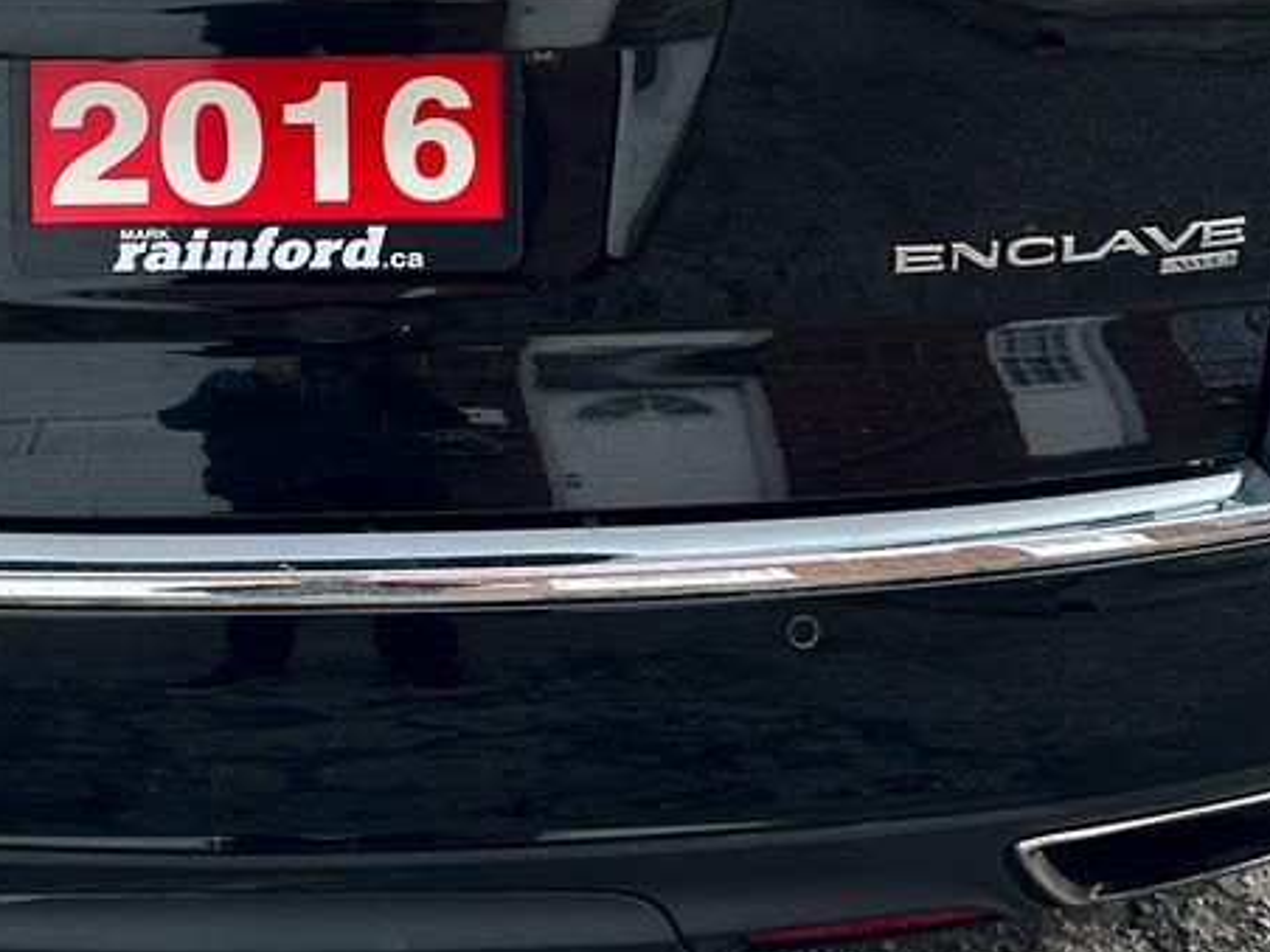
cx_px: 301
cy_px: -197
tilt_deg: -12.8
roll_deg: +0.7
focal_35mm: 68
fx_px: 2495
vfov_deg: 20.2
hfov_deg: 28.1
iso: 80
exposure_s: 1/1227
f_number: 1.78
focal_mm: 6.86
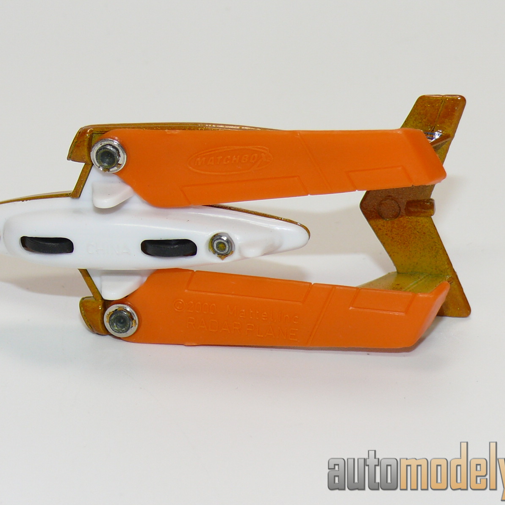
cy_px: 252
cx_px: 230
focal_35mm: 121
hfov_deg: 14.4
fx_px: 1997
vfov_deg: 14.4
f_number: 4
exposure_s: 1/30
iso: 100
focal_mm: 13.3
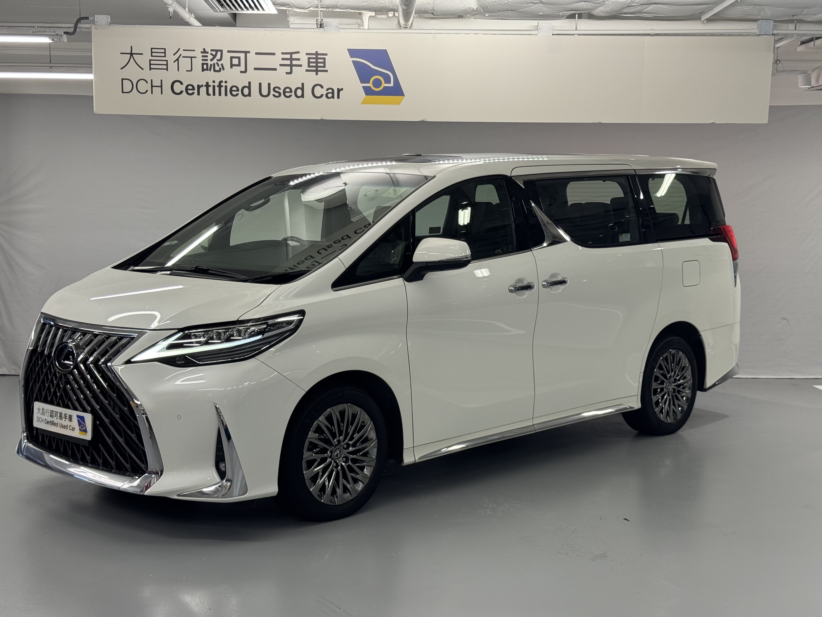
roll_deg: +0.4
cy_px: 308
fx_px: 1140
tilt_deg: -5.3
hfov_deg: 39.7
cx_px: 411
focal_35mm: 48
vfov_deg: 30.3
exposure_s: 1/97
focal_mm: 6.76
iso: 64
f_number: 1.78
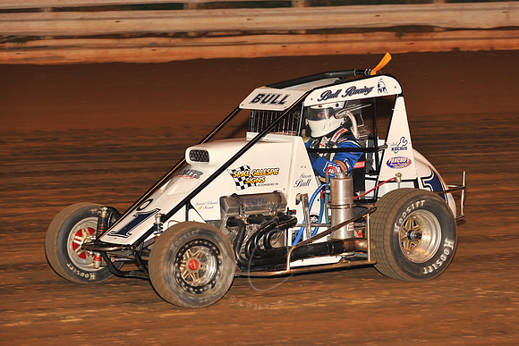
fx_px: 1947
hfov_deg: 15.2
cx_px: 260
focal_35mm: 135
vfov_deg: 10.2
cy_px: 173
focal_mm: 135
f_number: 6.3
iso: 1000
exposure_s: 1/320
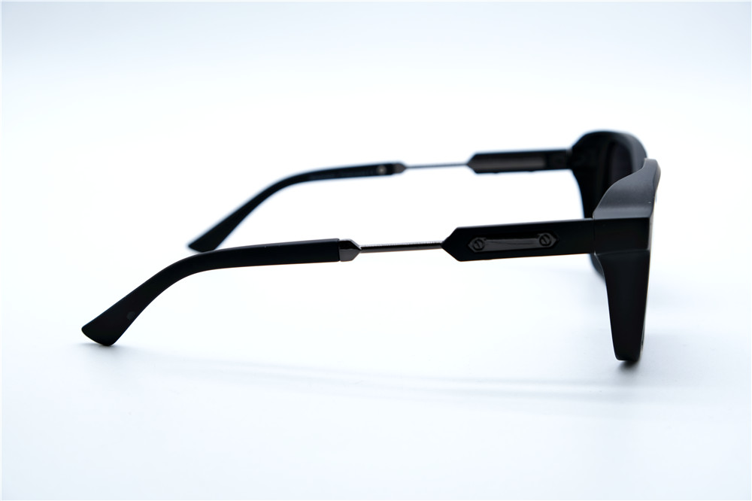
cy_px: 250
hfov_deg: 33.9
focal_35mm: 59
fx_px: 1232
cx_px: 376
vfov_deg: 23.0
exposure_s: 1/125
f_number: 5.6
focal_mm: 39
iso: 160
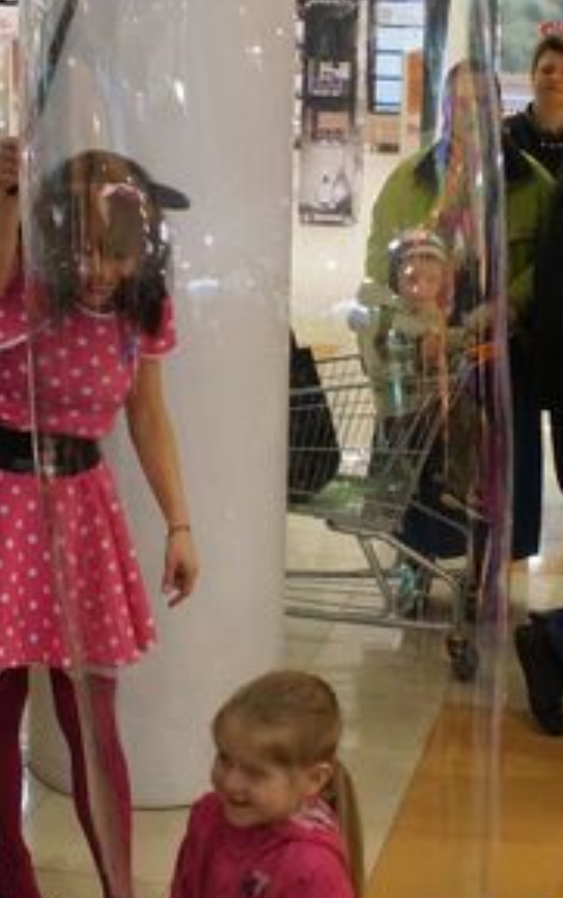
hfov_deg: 17.6
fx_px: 1814
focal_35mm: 74
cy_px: 525
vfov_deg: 27.8
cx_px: 333
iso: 2000
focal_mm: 20
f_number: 4
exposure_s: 1/160
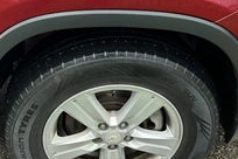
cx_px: 102
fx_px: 377
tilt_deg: -35.5
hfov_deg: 35.0
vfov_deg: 23.7
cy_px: 58
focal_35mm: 57
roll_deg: +1.2
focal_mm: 3
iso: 64
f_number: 1.8
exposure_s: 1/83
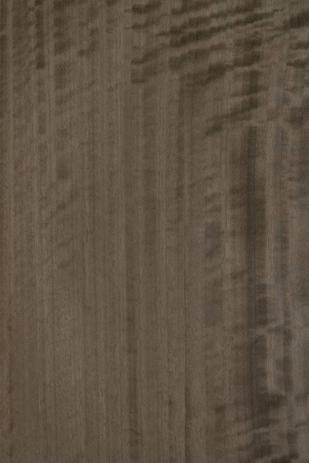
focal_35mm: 105
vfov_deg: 19.4
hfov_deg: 13.1
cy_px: 232
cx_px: 154
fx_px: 1351
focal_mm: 105
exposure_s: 1/4
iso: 100
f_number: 13
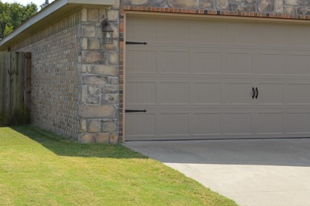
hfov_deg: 24.0
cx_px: 220
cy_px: 74
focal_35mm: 84
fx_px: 723
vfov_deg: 16.2
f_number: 9
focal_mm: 22
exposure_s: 1/200
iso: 100
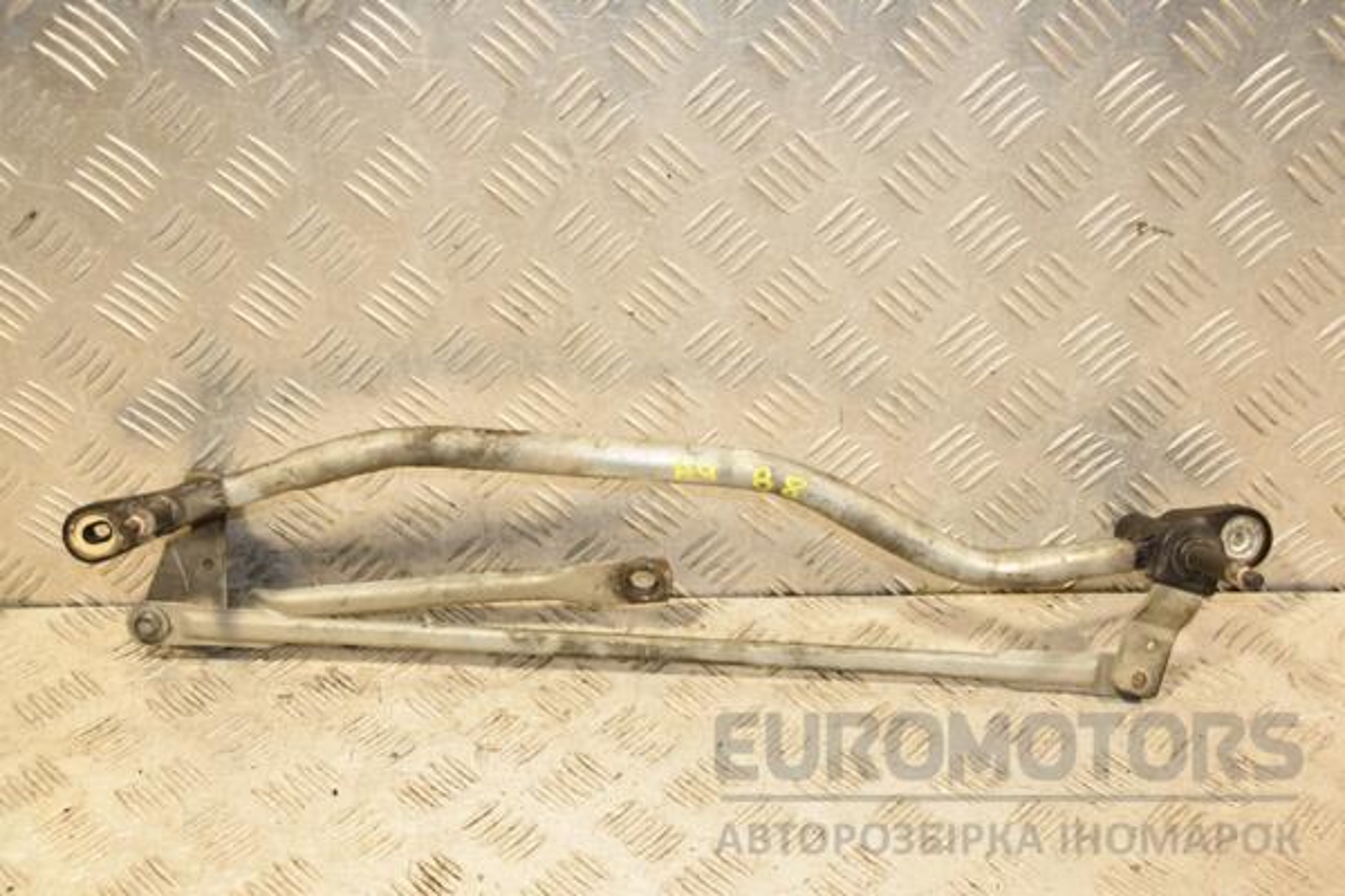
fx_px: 1793
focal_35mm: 48
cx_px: 672
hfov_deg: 41.1
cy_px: 448
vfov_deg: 28.1
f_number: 5.6
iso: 800
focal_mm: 32
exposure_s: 1/200
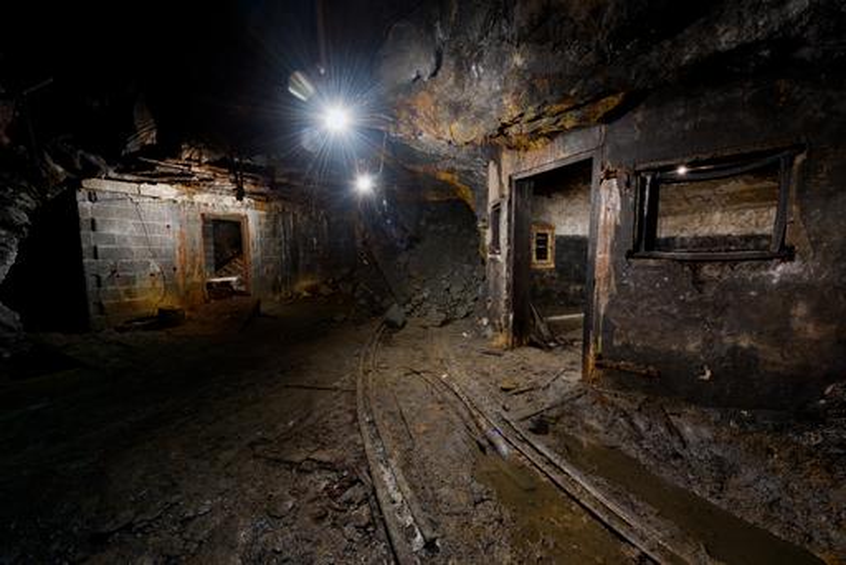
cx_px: 423
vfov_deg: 81.3
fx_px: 329
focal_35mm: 14
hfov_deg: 104.2
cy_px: 282
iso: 400
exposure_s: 20
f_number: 8
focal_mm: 14
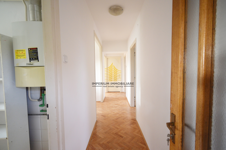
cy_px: 75
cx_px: 113
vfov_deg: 77.3
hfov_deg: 100.4
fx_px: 94
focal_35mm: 15
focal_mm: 10
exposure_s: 1/25
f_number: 4.5
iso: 560
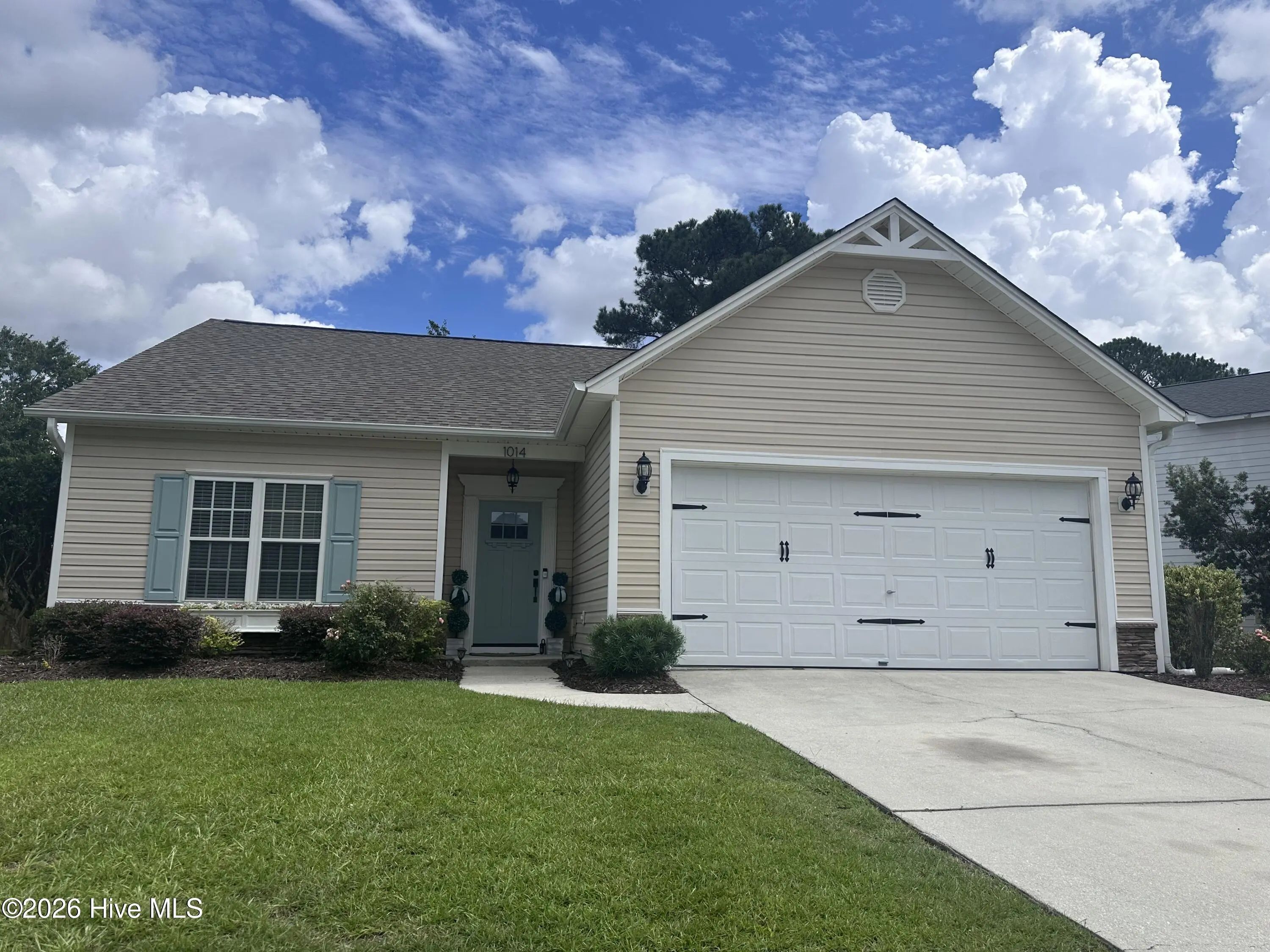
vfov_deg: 56.8
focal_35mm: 24
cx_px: 635
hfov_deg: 71.6
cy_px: 476
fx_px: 881
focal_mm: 6.86
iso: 80
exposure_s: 1/8929
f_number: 1.78
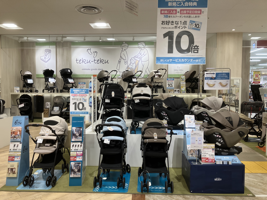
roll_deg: -0.1
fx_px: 216
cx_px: 134
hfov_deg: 63.4
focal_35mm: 28
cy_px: 100
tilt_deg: -1.7
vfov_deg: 49.7
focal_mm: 3.99
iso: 50
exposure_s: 1/120
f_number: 1.8
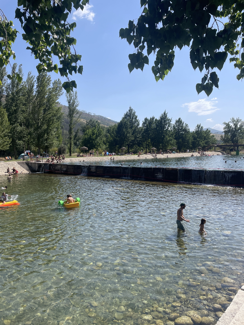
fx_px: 244
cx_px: 122
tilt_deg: -1.3
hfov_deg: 53.1
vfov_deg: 67.3
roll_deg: +0.9
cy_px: 162
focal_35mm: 26
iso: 50
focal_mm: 4.2
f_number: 1.6
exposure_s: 1/4651
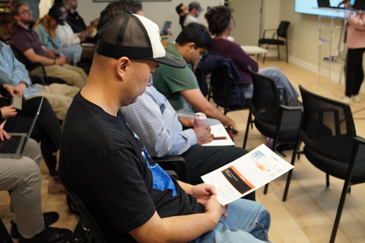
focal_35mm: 34
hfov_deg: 55.1
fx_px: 350
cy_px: 122
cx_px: 182
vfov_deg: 38.3
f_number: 2.8
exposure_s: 1/160
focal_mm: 23
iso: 1600
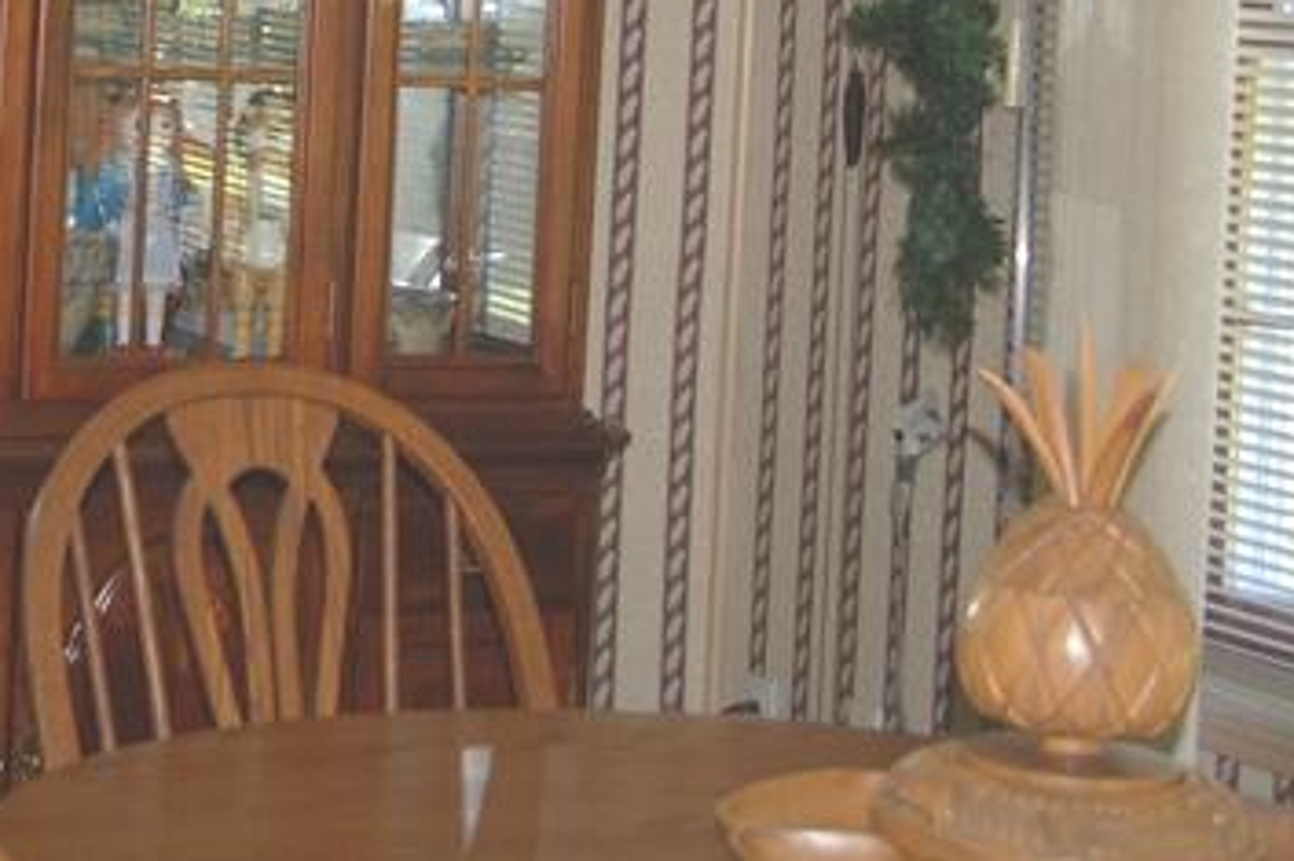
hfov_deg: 19.6
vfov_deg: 13.2
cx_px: 99
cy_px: -4
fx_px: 3664
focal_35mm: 102
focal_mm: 30
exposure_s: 1/60
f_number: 4.2
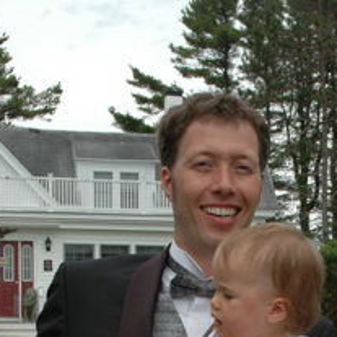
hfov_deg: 17.6
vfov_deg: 16.8
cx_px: 258
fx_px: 1083
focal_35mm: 98
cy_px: 417
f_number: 8
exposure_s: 1/250
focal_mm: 25
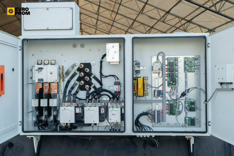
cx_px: 117
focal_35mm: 43
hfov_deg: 45.4
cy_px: 78
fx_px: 280
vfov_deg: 31.2
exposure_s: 1/100
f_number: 5.6
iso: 500
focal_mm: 43
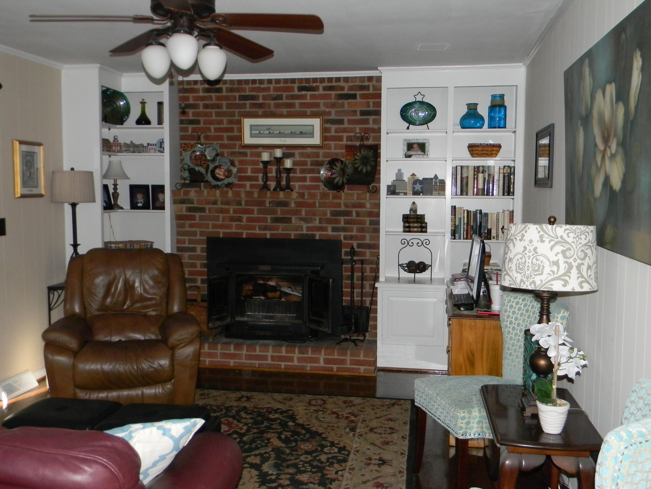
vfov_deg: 39.7
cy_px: 244
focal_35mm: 36
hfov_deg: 51.4
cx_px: 326
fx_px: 677
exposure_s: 1/30
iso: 357
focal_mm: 6.4
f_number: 3.7
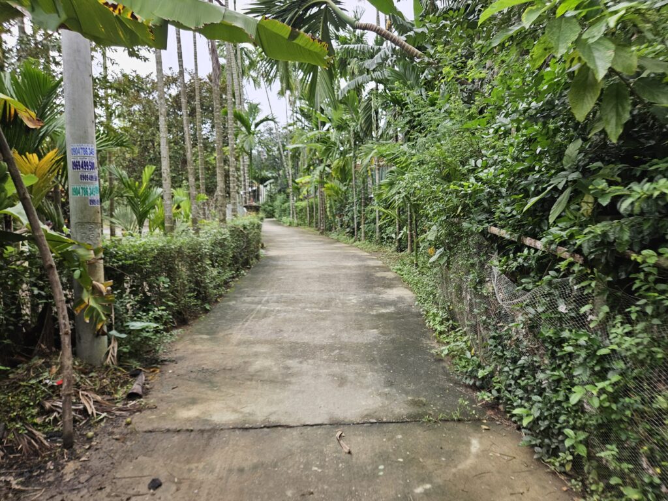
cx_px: 334
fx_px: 444
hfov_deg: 73.9
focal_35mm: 23
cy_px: 250
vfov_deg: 58.9
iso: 40
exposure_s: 1/180
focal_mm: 5.4
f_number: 1.8
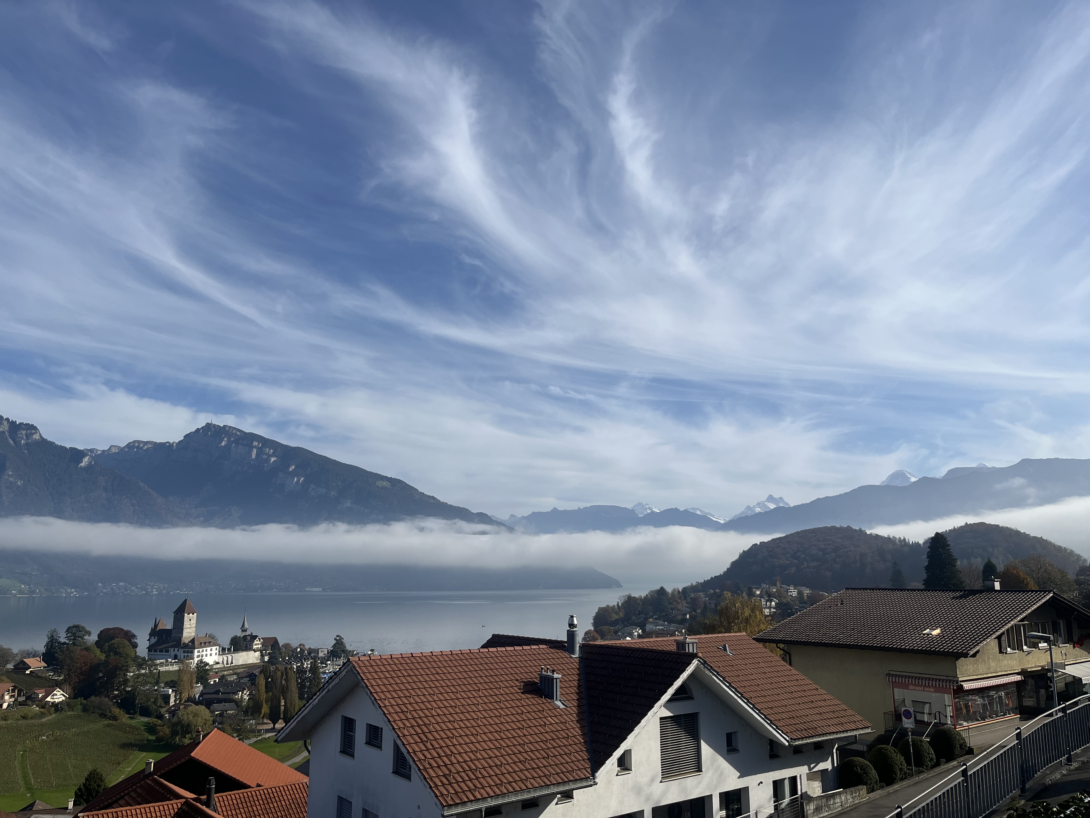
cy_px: 409
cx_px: 545
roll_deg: -0.4
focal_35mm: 26
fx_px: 819
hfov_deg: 67.3
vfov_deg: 53.1
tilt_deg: +10.7
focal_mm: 5.1
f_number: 1.6
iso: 50
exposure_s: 1/6494
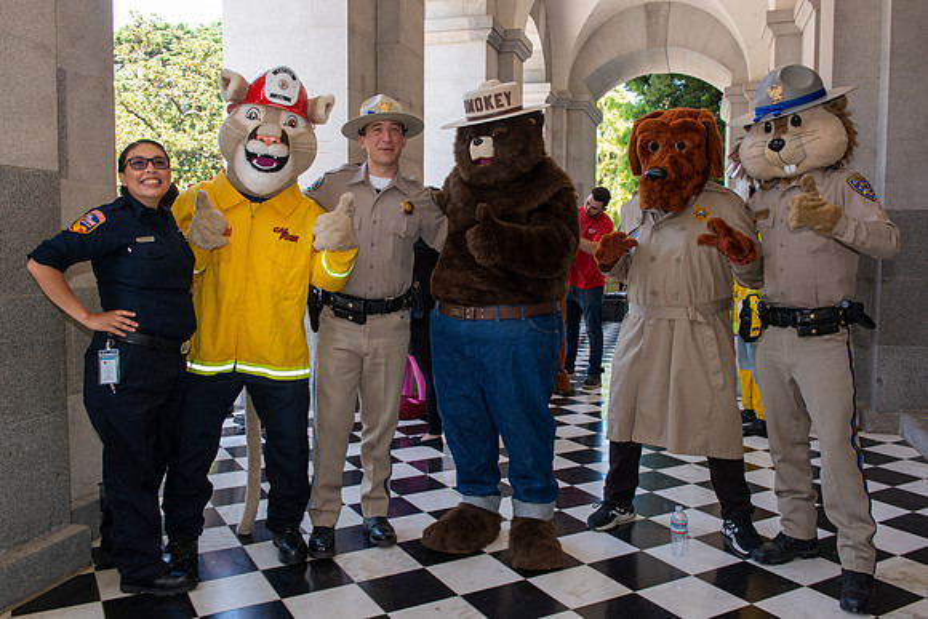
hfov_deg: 60.9
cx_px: 464
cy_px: 310
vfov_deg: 42.8
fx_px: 790
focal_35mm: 31
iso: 400
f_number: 8
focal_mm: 28
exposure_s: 1/60
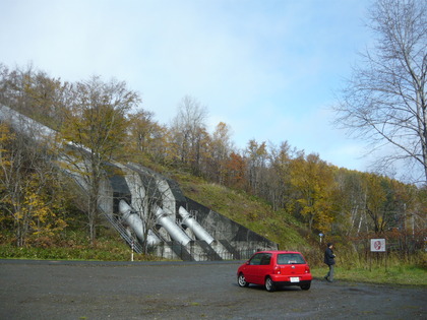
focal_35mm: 33
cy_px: 160
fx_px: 407
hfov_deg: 55.4
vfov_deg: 42.9
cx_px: 214
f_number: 8
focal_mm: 5.5
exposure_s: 1/125
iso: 100
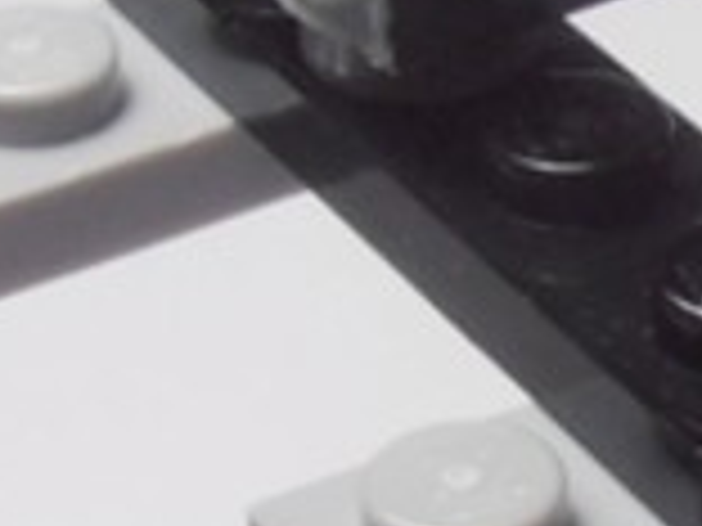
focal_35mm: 213
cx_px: 1323
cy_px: 447
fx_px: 4320
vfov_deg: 7.0
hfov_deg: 8.8
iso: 80
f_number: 3.9
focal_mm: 6.61
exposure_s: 1/60
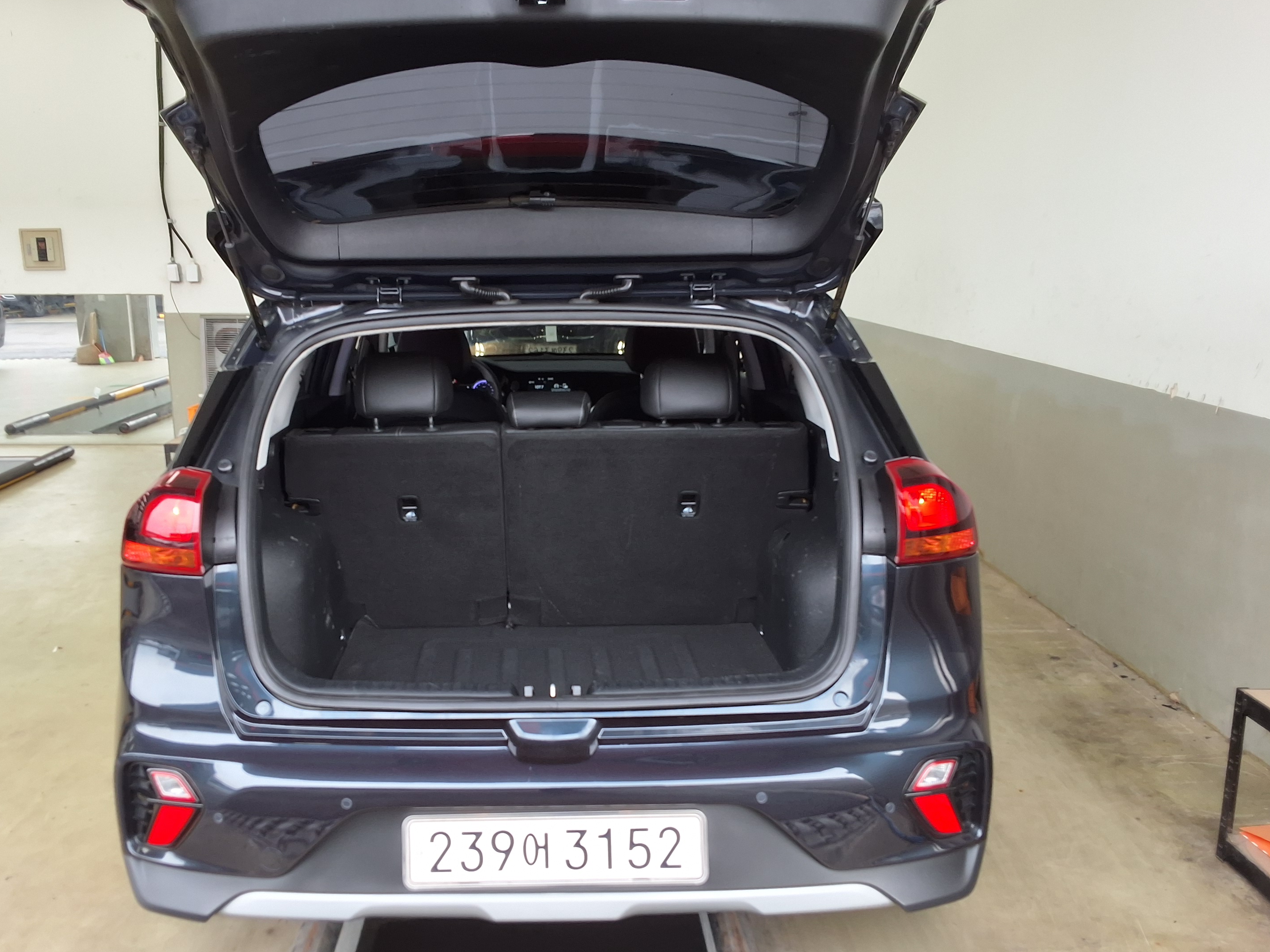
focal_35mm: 32
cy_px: 481
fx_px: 1174
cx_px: 557
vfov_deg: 44.2
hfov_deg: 56.7
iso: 40
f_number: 1.9
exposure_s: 1/120
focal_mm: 2.91
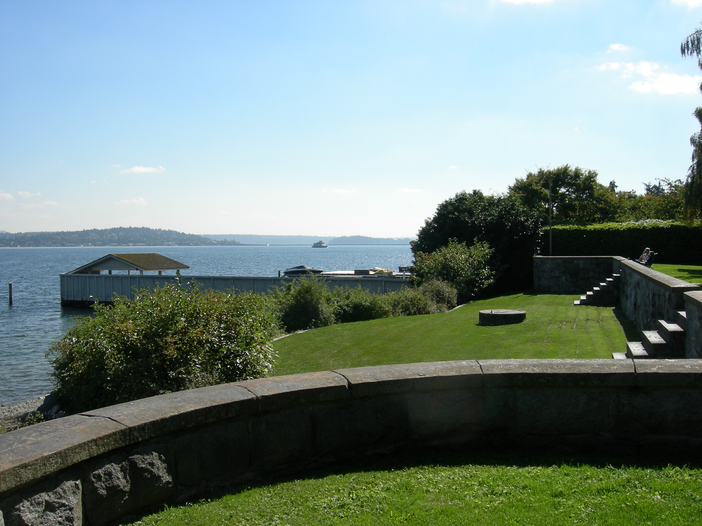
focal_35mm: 36
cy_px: 263
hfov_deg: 51.4
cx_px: 351
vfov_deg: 39.7
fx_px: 730
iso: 64
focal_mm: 7.5
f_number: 6
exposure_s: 1/304
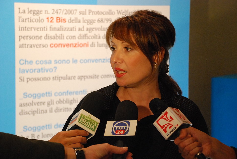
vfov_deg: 13.9
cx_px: 118
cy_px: 80
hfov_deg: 20.6
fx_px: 653
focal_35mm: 99
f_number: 5.3
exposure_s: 1/80
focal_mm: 66
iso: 1600
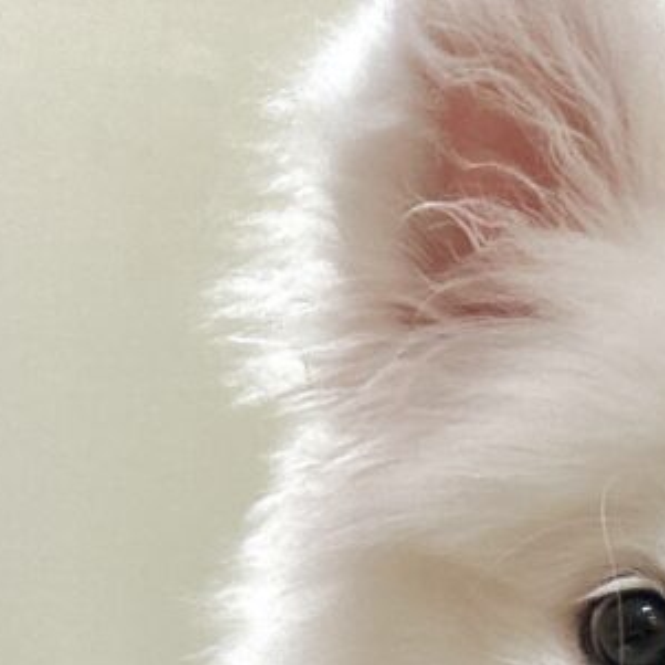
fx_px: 1760
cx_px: 603
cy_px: 992
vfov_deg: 18.9
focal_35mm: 81
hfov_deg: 20.9
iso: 80
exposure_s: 1/108
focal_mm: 2.69
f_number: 1.9
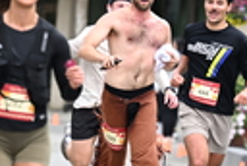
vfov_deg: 2.5
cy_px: 90
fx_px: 3837
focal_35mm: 558
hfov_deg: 3.7
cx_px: 284
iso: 640
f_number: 2.8
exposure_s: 1/1600
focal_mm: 130
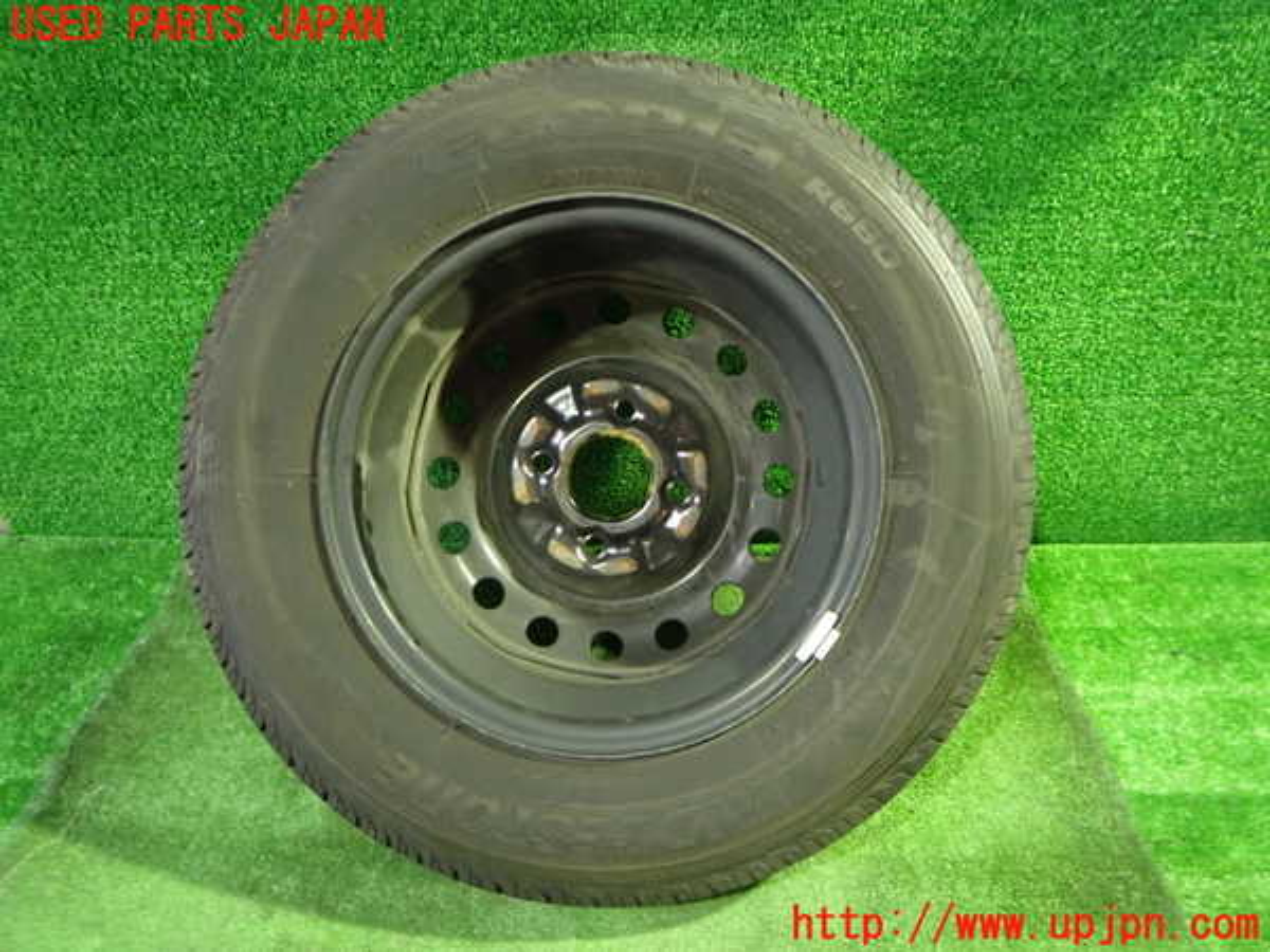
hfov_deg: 69.4
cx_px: 635
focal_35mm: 25
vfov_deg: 54.9
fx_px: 917
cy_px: 476
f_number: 2
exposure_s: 1/20
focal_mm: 4.5
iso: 800
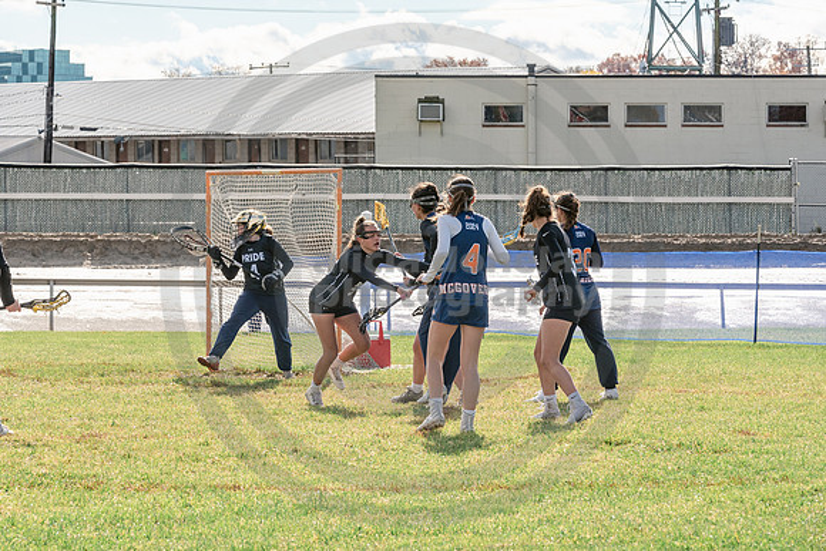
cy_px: 216
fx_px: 3485
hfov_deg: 13.5
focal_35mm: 152
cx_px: 324
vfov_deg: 9.0
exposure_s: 1/1250
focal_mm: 125
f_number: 9
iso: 400
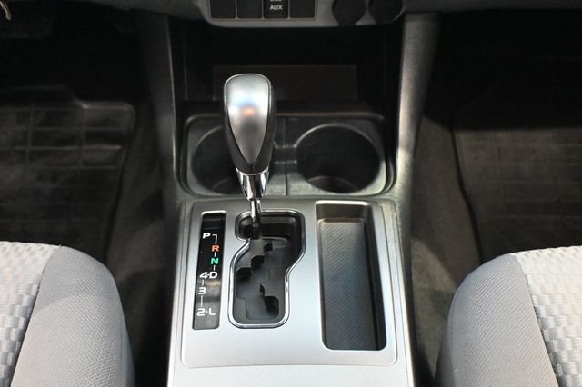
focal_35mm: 51
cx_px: 291
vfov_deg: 26.5
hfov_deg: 38.9
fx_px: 824
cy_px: 194
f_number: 5
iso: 12800
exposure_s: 1/30
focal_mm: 34
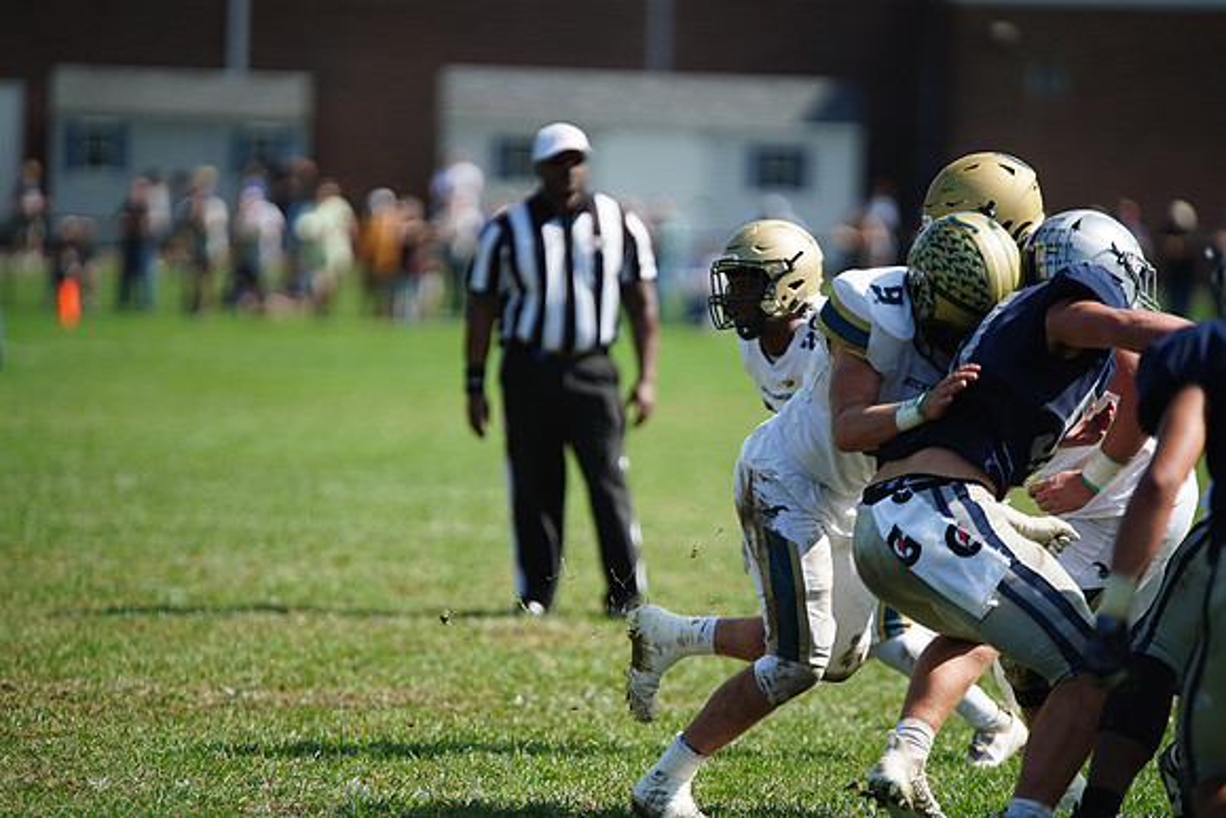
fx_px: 10219
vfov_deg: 4.6
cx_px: 613
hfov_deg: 6.9
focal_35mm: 300
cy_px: 409
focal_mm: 300
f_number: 2.8
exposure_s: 1/4000
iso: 400
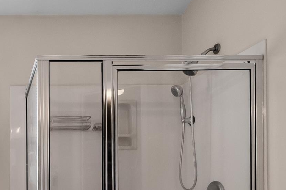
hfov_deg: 46.0
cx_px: 19
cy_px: 224
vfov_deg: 30.8
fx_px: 294
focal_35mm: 37
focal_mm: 10
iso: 320
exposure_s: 1/15
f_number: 8
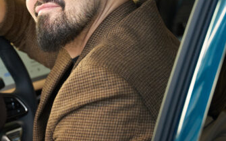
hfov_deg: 13.1
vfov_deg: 8.3
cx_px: -22
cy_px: 43
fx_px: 966
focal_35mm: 157
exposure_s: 1/250
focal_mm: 50.3
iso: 800
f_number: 2.8
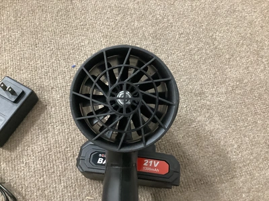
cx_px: 134
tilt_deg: -67.0
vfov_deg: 45.4
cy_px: 100
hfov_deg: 58.4
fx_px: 241
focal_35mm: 31
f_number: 2.4
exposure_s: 1/30
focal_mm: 3.3
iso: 640
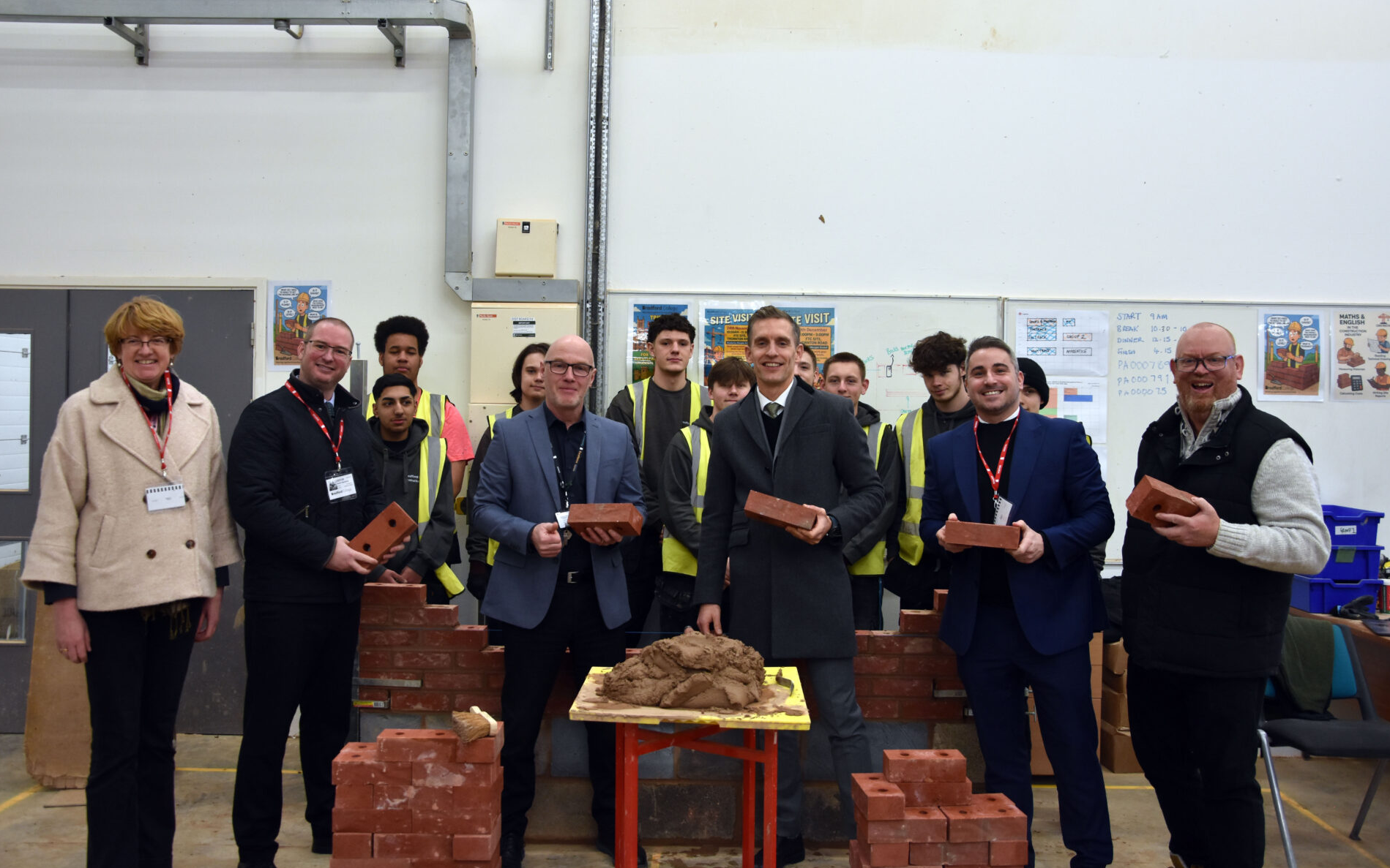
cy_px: 403
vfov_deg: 37.3
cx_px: 701
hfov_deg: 56.7
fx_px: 1288
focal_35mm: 34
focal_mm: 22
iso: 800
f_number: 4.5
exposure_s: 1/80
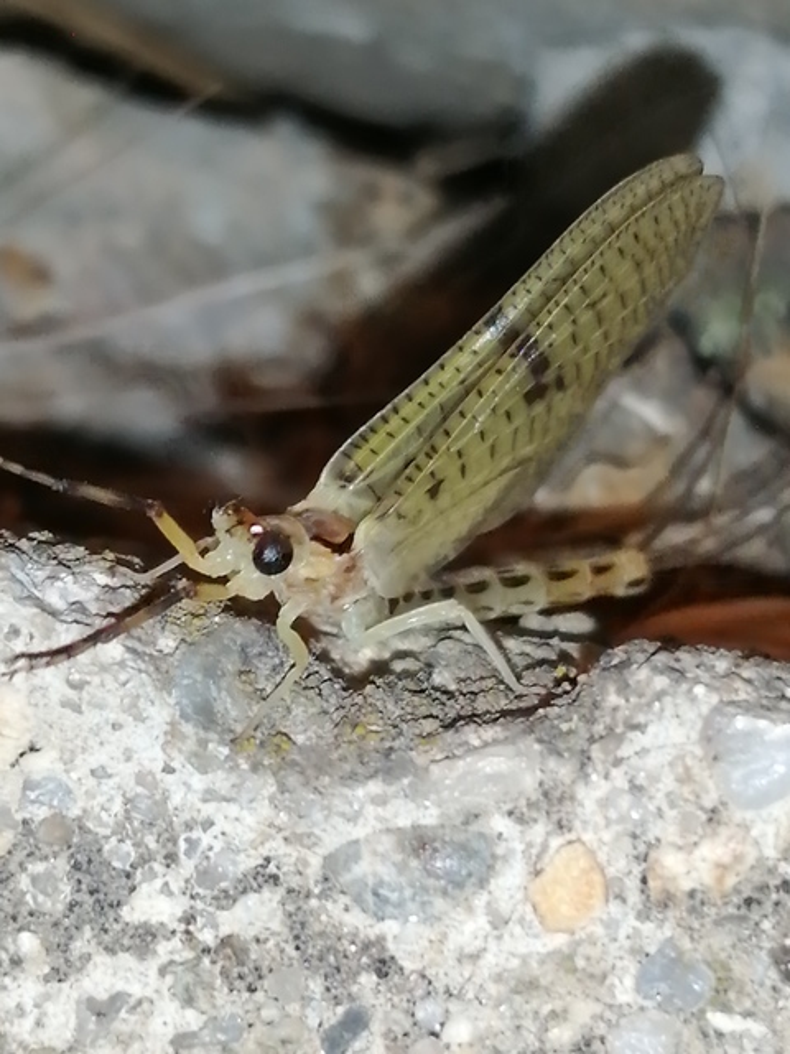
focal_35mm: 104
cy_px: 527
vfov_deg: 18.9
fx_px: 3165
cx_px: 395
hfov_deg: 14.2
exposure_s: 1/90
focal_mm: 3.46
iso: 100
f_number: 1.8
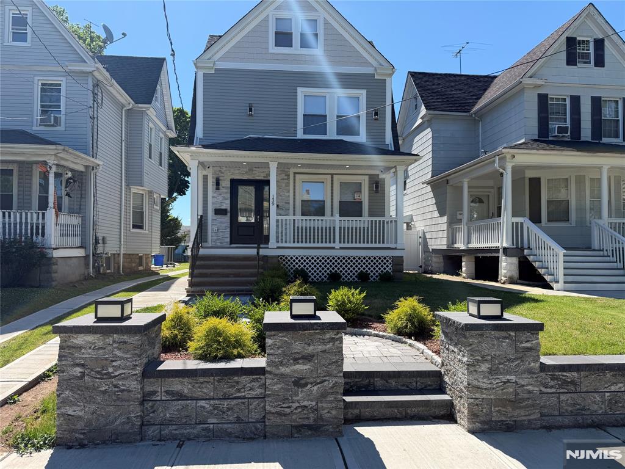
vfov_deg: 56.8
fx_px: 433
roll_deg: +0.3
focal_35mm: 24
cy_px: 234
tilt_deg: +1.5
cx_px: 312
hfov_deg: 71.6
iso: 80
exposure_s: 1/2611
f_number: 1.78
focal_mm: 6.76
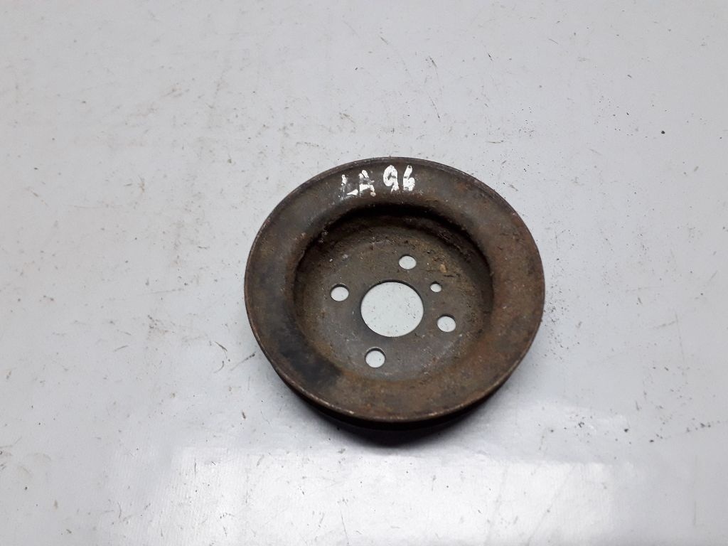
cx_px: 364
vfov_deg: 51.4
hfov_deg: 65.3
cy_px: 273
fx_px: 568
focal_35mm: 27
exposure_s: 1/33
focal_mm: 3.6
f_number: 1.9
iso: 160
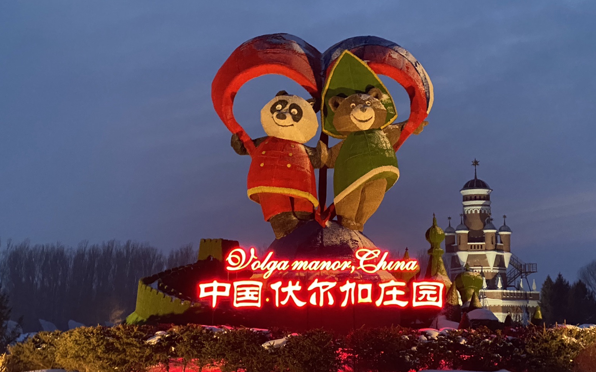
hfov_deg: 28.9
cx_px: 356
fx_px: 1153
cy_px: 174
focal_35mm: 71
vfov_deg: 18.3
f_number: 2
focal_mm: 6
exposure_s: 1/25
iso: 1000
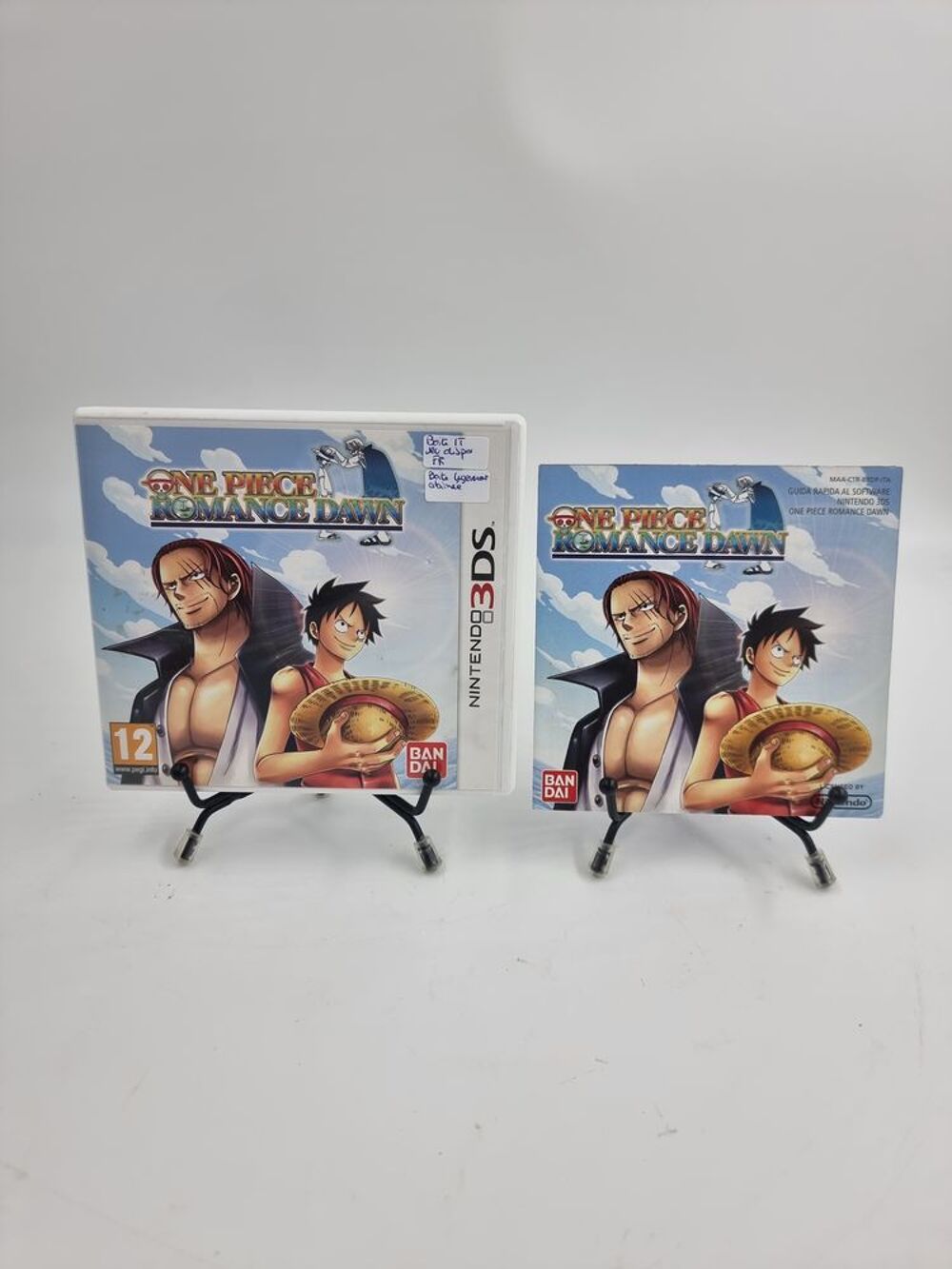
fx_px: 880
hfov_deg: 56.8
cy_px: 634
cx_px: 476
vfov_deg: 71.6
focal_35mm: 24
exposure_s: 1/102
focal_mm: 6.7
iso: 50
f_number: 1.8
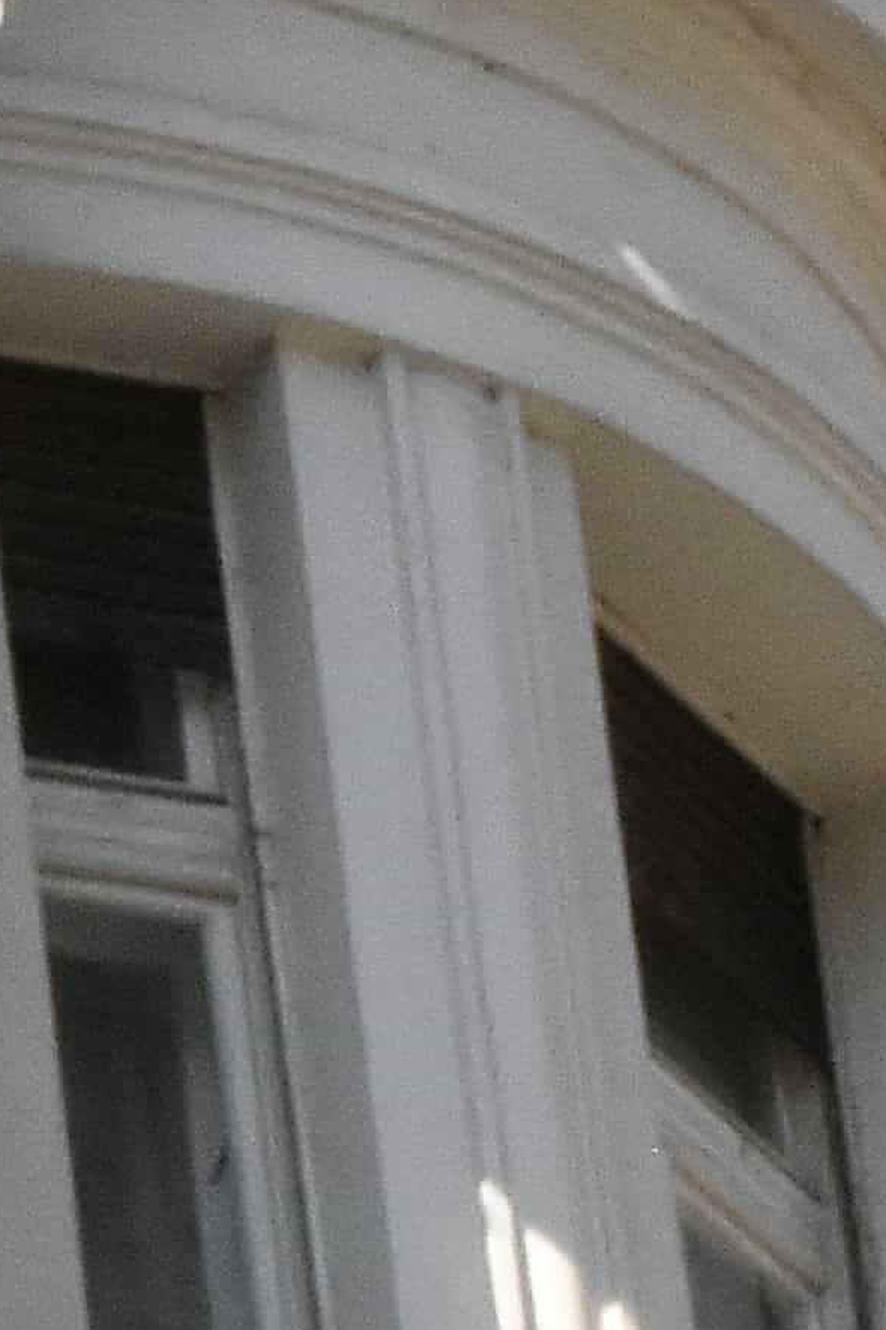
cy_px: 1482
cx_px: -3277
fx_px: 20649
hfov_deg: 2.4
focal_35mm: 559
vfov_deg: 3.7
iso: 1800
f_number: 36
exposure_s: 1/100
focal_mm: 55
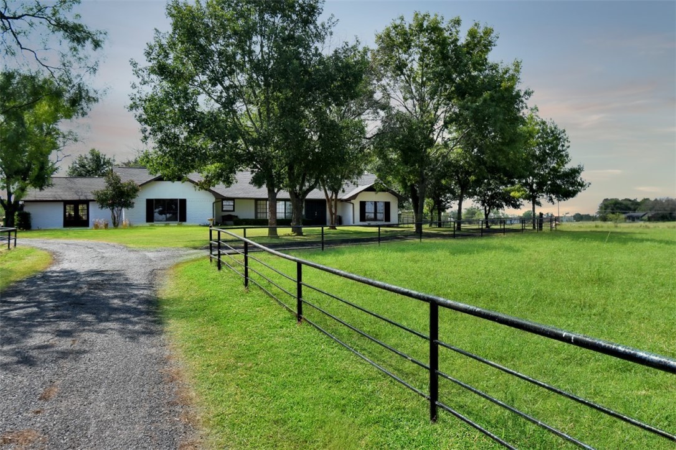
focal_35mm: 30
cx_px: 338
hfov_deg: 61.9
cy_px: 225
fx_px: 563
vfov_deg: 43.6
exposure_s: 1/250
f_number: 7.1
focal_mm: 20
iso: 100
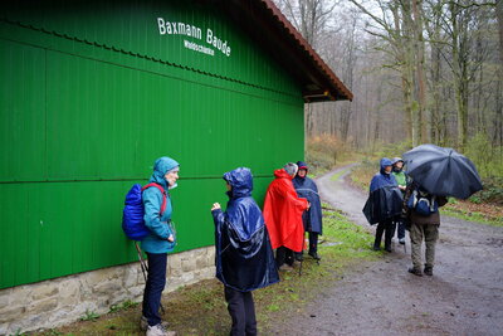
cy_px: 168
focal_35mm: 35
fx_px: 489
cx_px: 252
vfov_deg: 37.9
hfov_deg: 54.4
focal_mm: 35
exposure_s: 1/50
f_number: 3.2
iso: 125
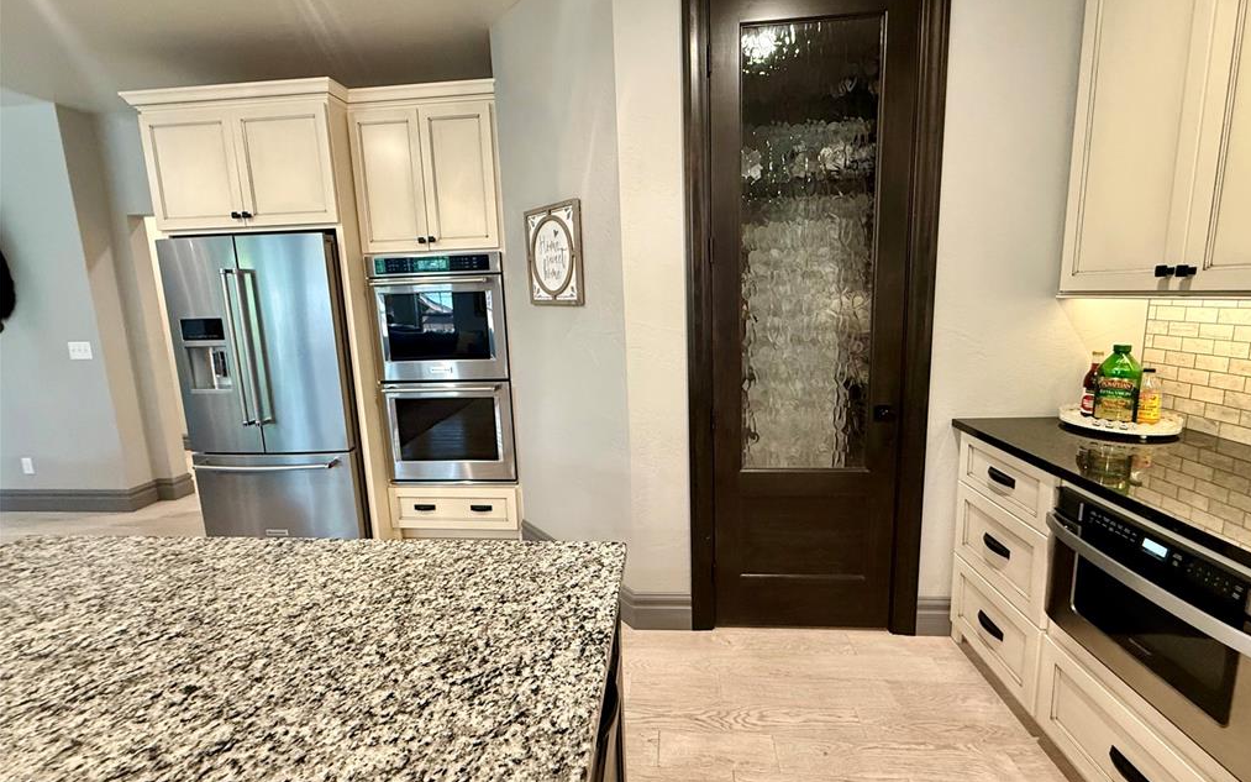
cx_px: 631
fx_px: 511
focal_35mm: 15
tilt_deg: -8.3
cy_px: 369
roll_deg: +1.4
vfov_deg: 74.7
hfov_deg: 101.5
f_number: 2.2
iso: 400
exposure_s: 1/60
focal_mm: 2.22
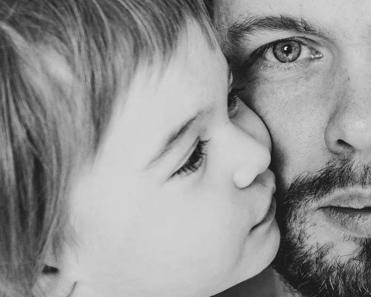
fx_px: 1218
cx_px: 449
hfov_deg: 16.6
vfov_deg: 13.9
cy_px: 105
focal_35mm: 111
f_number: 3.5
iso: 400
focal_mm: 32
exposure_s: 1/160
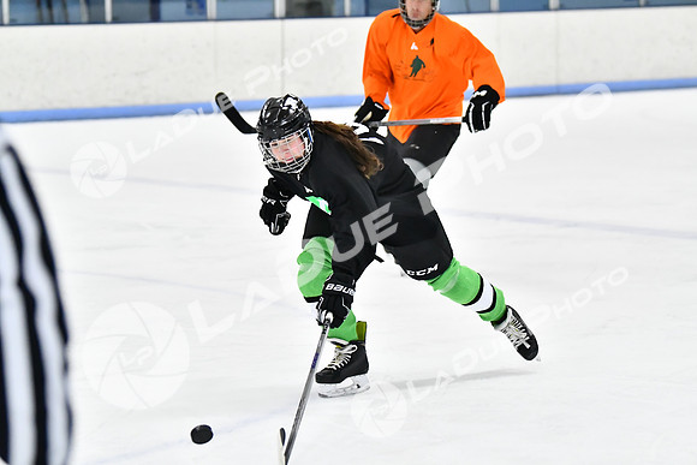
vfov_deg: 9.0
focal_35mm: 153
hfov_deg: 13.4
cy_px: 232
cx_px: 348
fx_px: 2963
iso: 6400
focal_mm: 102
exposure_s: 1/1250
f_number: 2.8
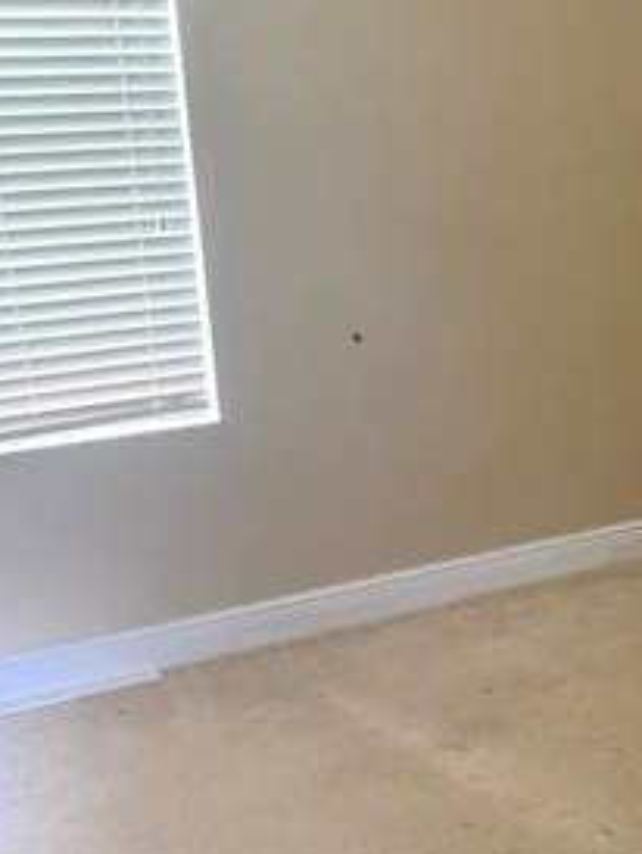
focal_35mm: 56
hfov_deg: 24.7
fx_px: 1383
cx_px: 667
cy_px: 374
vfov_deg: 34.3
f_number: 1.78
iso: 640
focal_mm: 6.76
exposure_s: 1/60
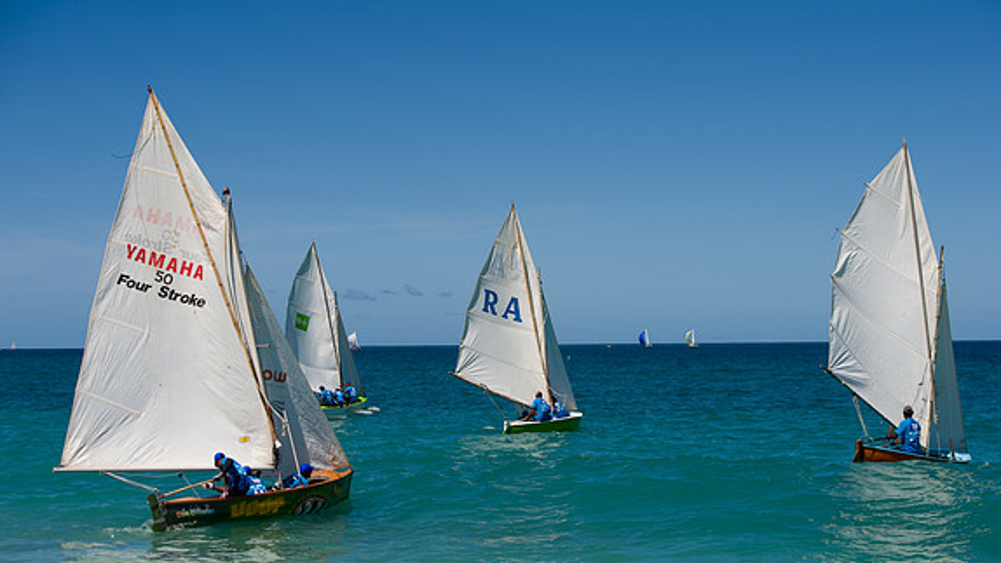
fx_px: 1964
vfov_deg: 16.3
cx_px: 497
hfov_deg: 28.6
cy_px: 328
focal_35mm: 74
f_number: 8
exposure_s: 1/800
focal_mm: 70
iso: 100
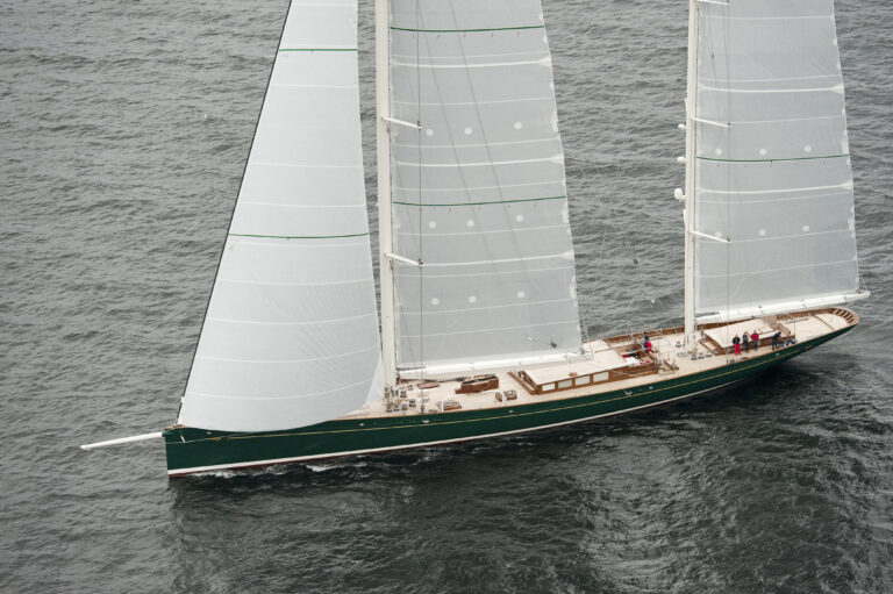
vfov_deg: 10.1
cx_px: 446
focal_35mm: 135
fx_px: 3346
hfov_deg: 15.2
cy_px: 297
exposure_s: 1/1250
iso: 800
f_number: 4
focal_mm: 135
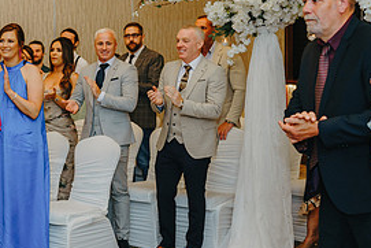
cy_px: 138
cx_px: 0
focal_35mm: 75
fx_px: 773
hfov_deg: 25.6
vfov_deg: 18.2
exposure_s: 1/200
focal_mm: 35
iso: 1000
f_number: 2.2
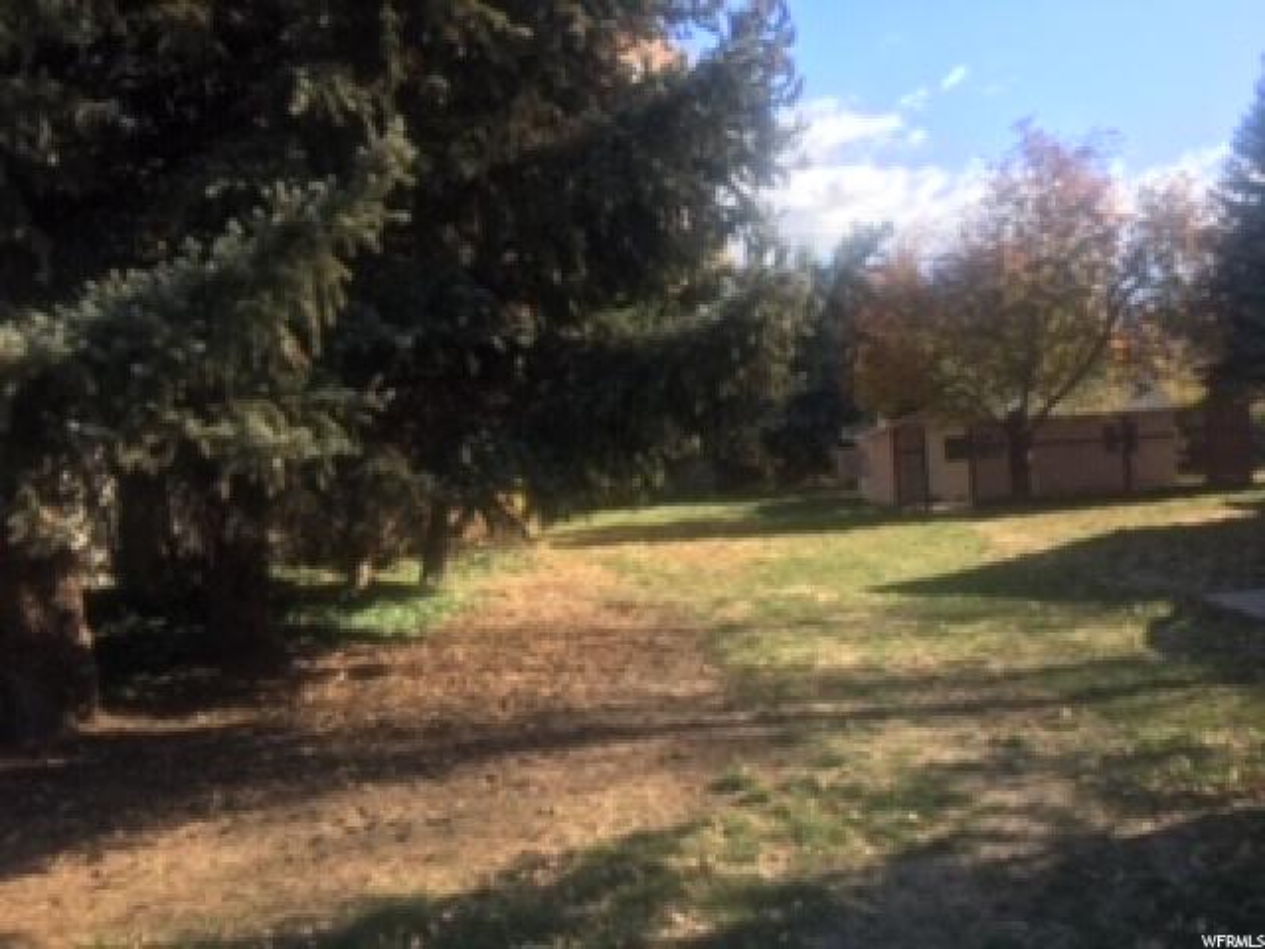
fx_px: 1060
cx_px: 632
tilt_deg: +2.3
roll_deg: +1.9
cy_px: 474
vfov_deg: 48.2
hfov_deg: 61.7
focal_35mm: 29
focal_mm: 4.15
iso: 25
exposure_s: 1/469
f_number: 2.2
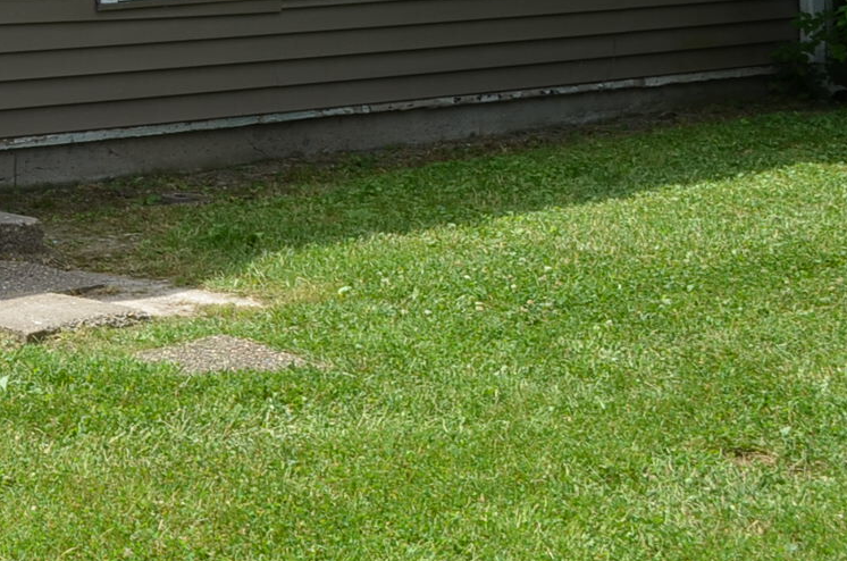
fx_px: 2559
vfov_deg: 12.2
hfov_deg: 16.6
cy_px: -97
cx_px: -529
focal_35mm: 109
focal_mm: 22
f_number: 8
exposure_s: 1/250
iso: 160
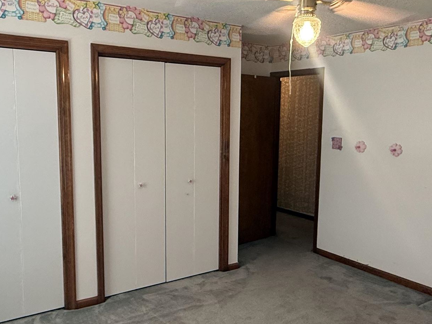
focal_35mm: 35
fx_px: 437
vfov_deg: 40.7
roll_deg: -0.5
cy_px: 169
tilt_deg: -6.4
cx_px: 227
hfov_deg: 52.6
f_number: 2.2
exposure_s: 1/60
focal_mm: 2.22
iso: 200
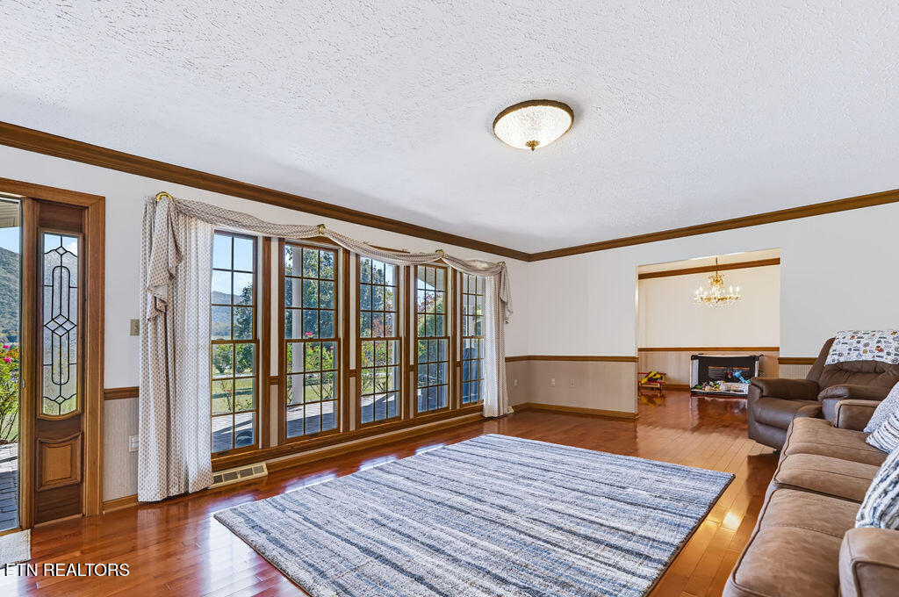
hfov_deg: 96.8
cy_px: 298
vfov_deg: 73.6
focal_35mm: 16
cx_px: 450
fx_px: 399
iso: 800
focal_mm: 16
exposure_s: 1/1600
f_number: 5
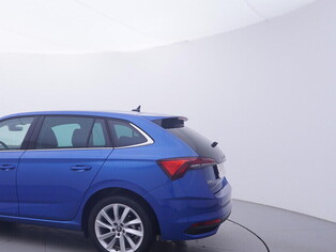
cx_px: 54
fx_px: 368
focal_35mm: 38
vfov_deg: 37.7
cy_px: 153
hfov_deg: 45.9
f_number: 5
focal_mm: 15
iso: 200
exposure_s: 1/80
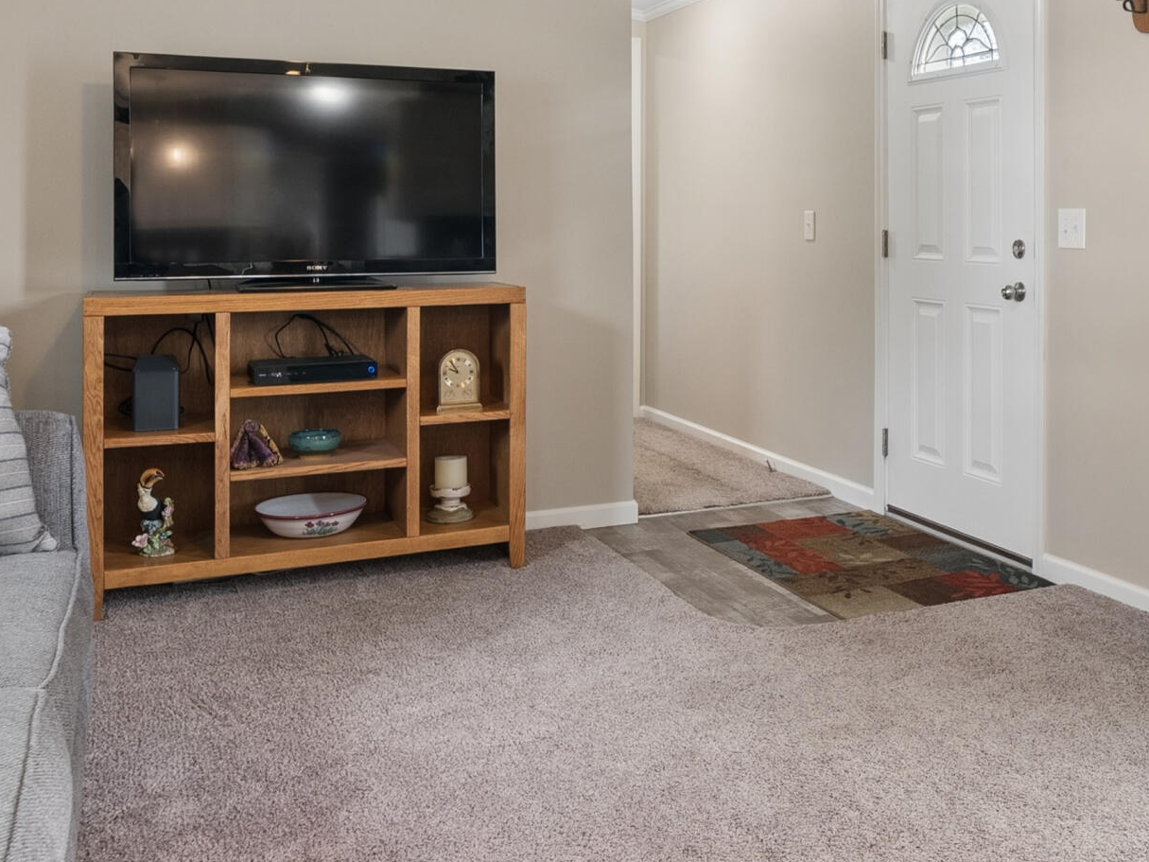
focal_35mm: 38
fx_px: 1261
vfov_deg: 37.0
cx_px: 840
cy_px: 240
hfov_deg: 47.4
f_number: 7.1
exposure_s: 1/40
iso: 640
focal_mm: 16
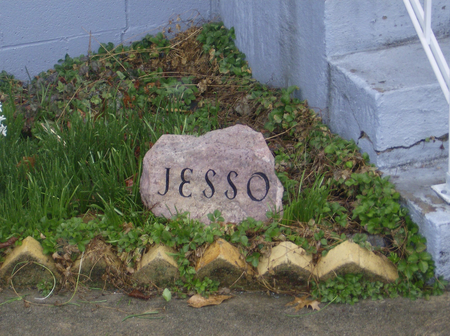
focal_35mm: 109
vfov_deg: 13.5
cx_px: 225
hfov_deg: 18.1
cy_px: 168
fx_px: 1414
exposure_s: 1/125
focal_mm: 18
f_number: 4.8
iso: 200
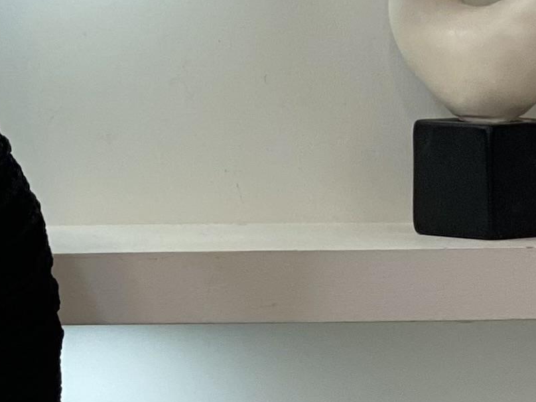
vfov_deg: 5.9
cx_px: -178
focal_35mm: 253
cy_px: 451
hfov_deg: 7.7
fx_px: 3917
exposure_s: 1/100
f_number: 2
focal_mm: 6
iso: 80
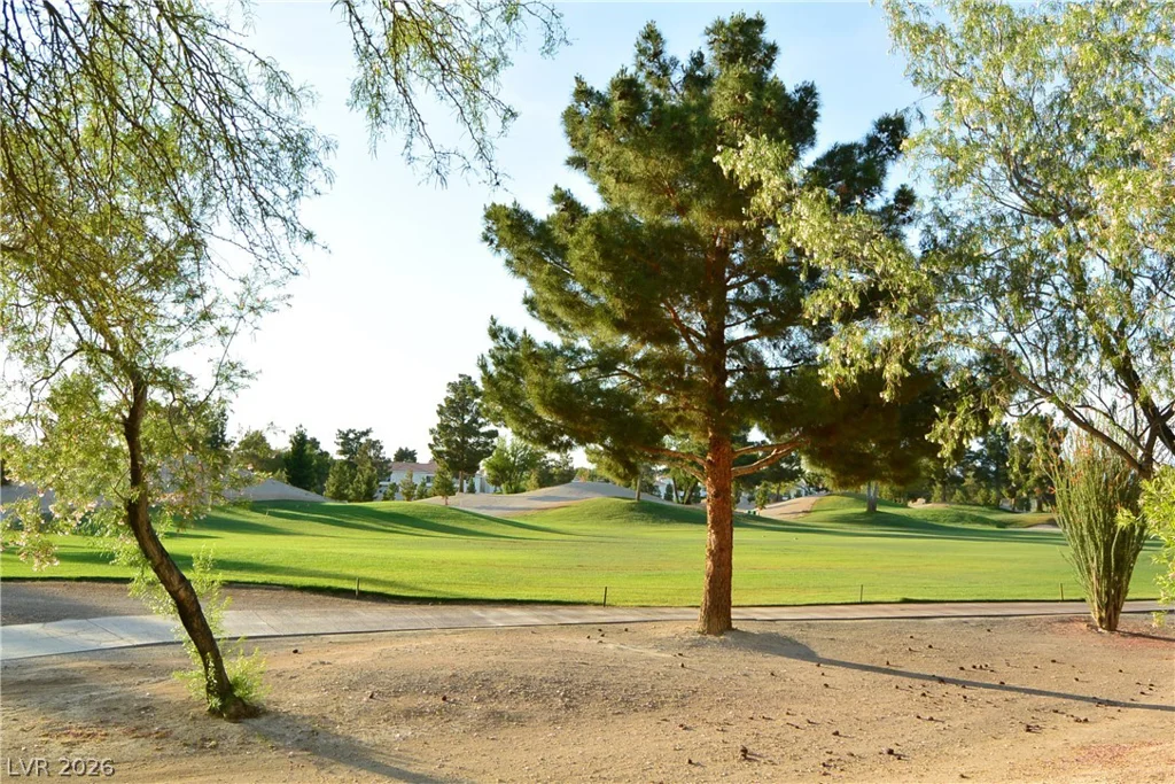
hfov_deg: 60.3
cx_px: 588
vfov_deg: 42.3
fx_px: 1012
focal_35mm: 31
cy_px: 392
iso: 160
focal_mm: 11.5
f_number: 5.3
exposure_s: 1/400
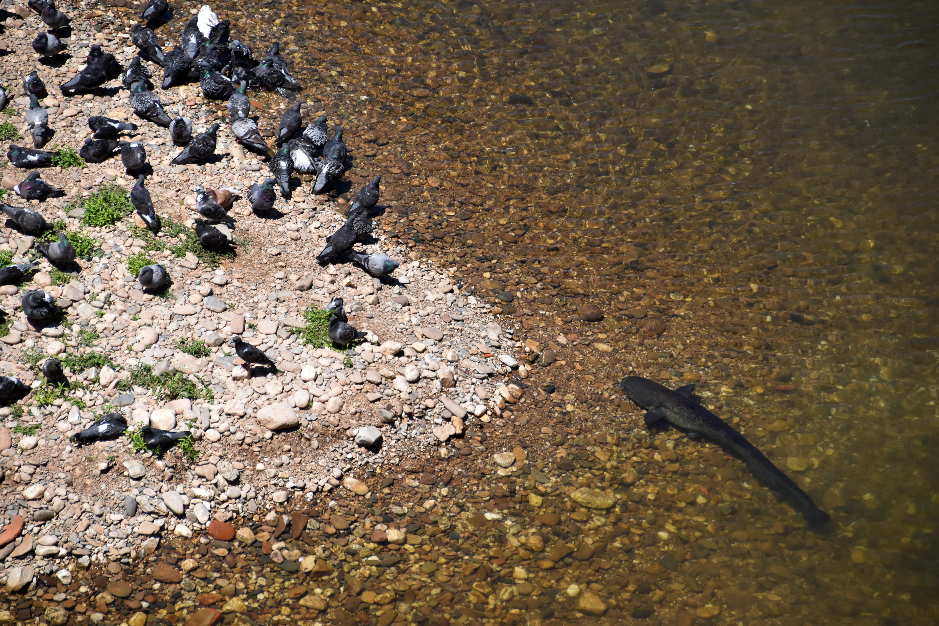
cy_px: 313
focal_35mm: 232
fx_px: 6064
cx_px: 470
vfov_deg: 5.9
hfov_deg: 8.9
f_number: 7.1
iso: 1000
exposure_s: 1/3200
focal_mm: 155
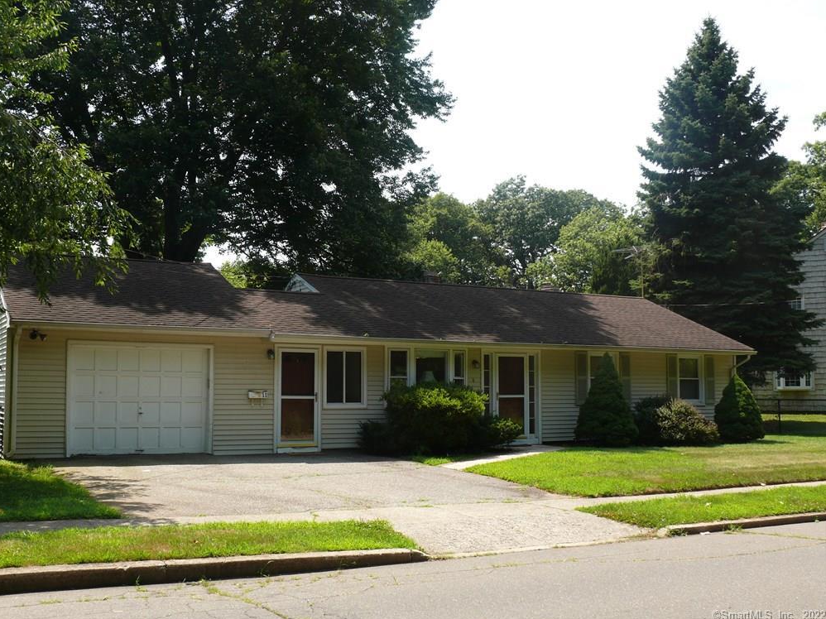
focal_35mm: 39
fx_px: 930
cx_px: 407
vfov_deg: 36.8
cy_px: 305
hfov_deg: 47.9
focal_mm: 8.1
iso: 100
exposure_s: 1/200
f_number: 5.6
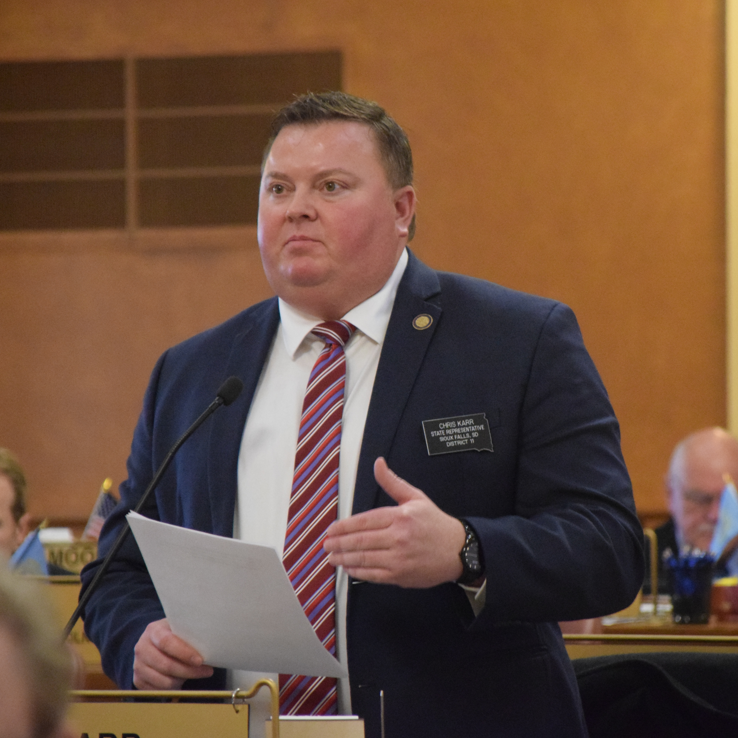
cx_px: 414
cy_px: 369
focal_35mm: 383
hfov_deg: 4.6
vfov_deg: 4.6
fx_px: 9238
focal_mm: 200
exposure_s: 1/100
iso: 6400
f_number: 6.3
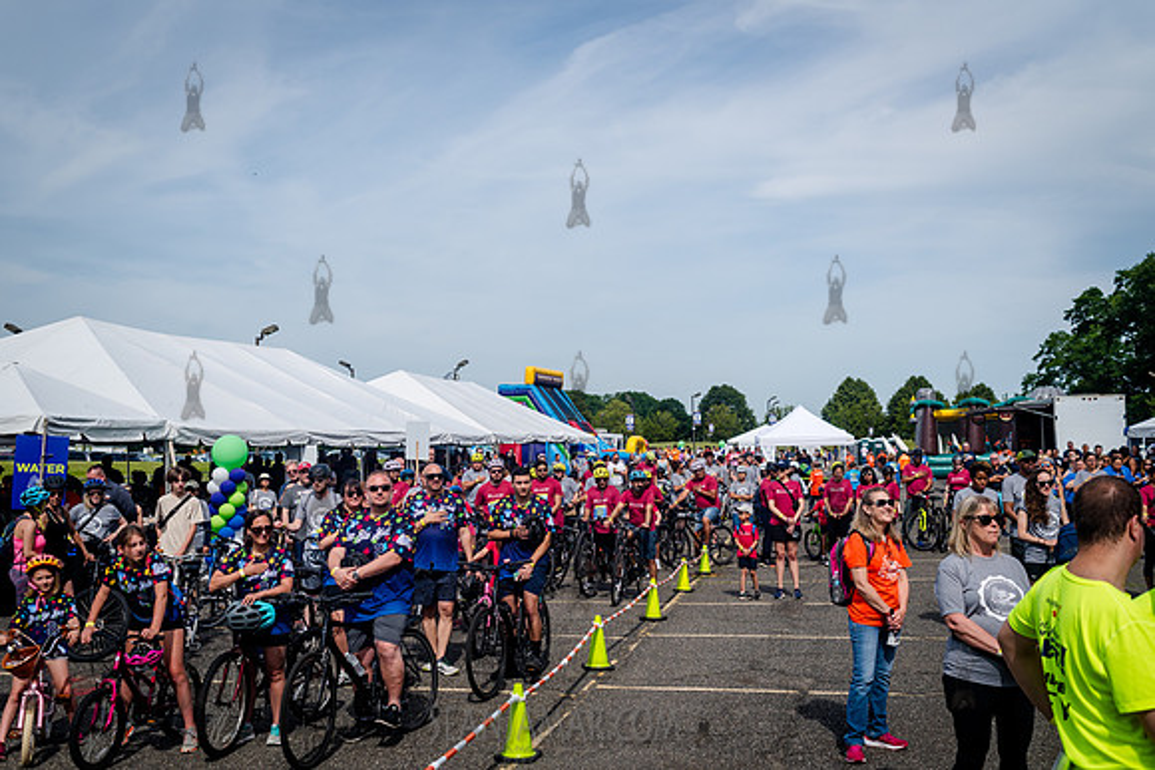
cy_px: 385
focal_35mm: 37
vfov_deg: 36.3
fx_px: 1175
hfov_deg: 52.3
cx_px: 578
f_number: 4
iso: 200
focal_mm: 35
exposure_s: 1/4000
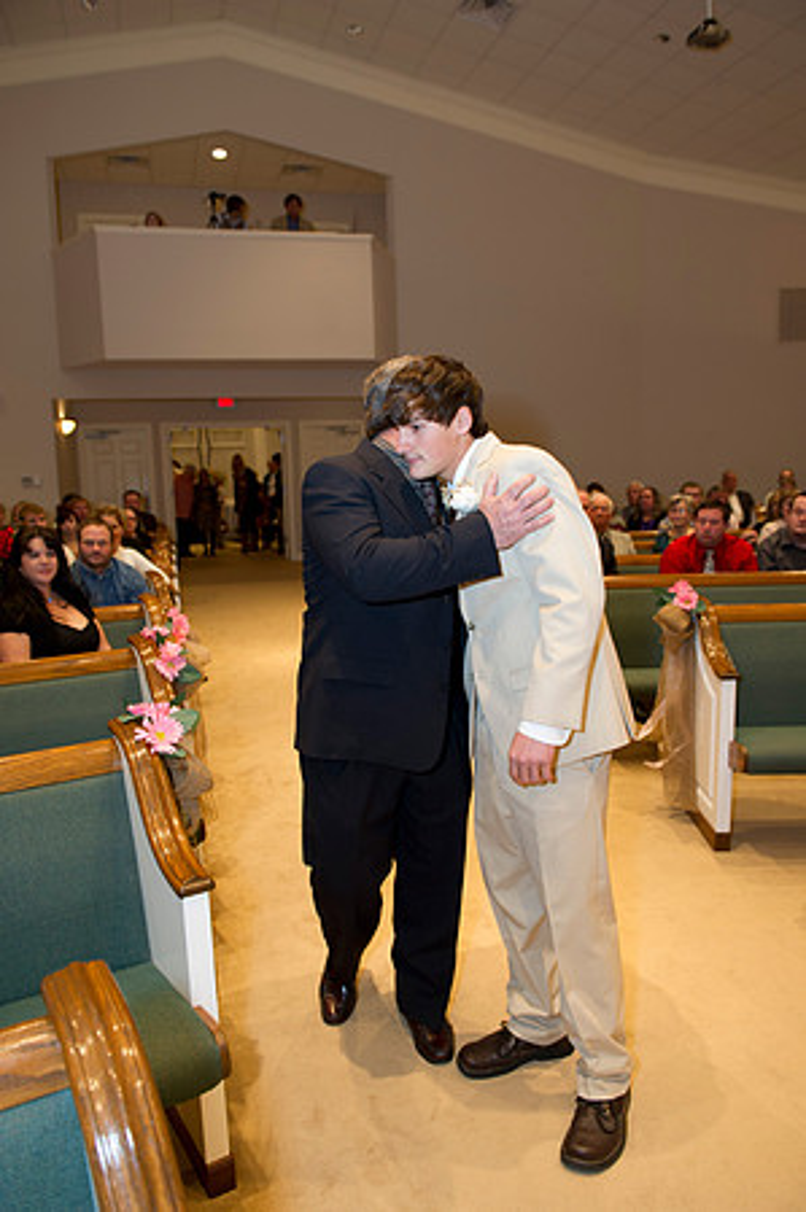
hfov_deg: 49.5
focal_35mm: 26
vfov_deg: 69.4
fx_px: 875
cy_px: 606
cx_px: 403
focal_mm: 26
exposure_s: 1/80
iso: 1250
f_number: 4
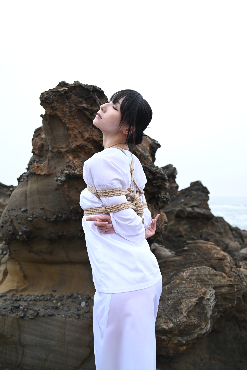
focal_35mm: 24
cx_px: 124
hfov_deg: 53.2
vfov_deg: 73.7
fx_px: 247
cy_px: 185
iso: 400
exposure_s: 1/250
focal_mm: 24
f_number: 2.8
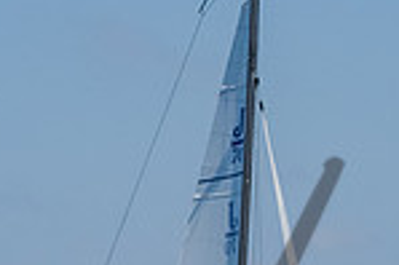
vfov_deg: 2.3
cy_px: 508
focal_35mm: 606
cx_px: 211
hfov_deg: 3.4
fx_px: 6709
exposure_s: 1/1600
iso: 640
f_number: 14
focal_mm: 86
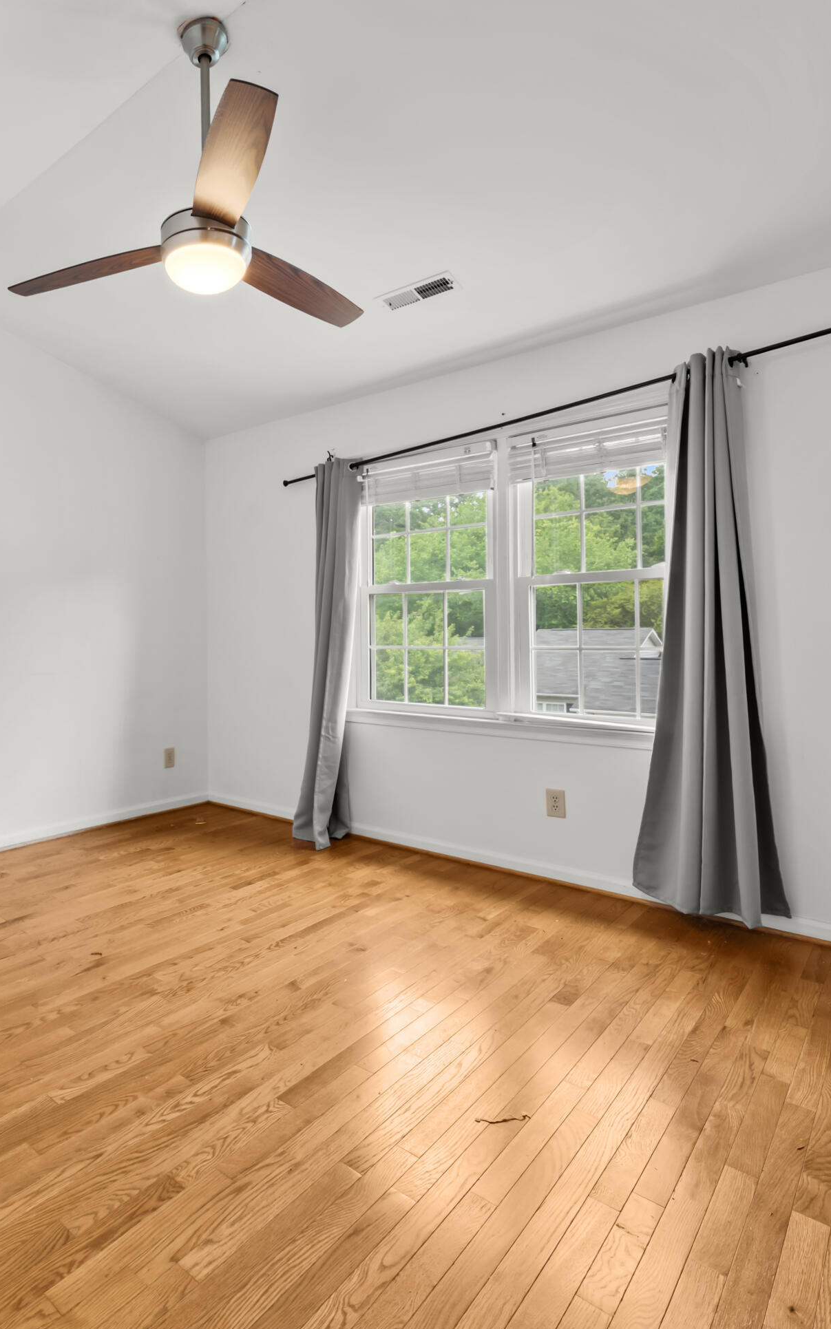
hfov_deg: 58.8
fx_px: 688
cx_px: 204
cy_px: 671
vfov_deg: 88.0
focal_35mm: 19
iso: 320
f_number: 8
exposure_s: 1/1.25
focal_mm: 12
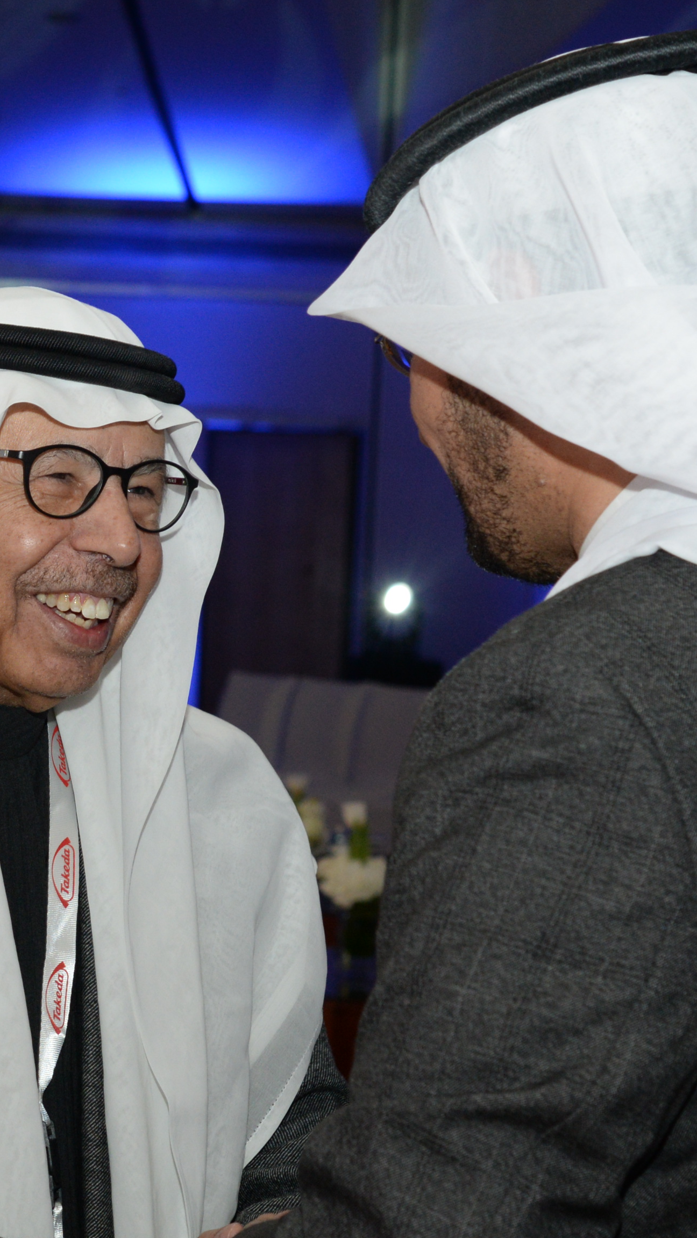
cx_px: -29
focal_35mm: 119
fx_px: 3910
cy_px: 657
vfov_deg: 18.0
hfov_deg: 10.1
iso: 1600
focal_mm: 58
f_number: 7.1
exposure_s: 1/80
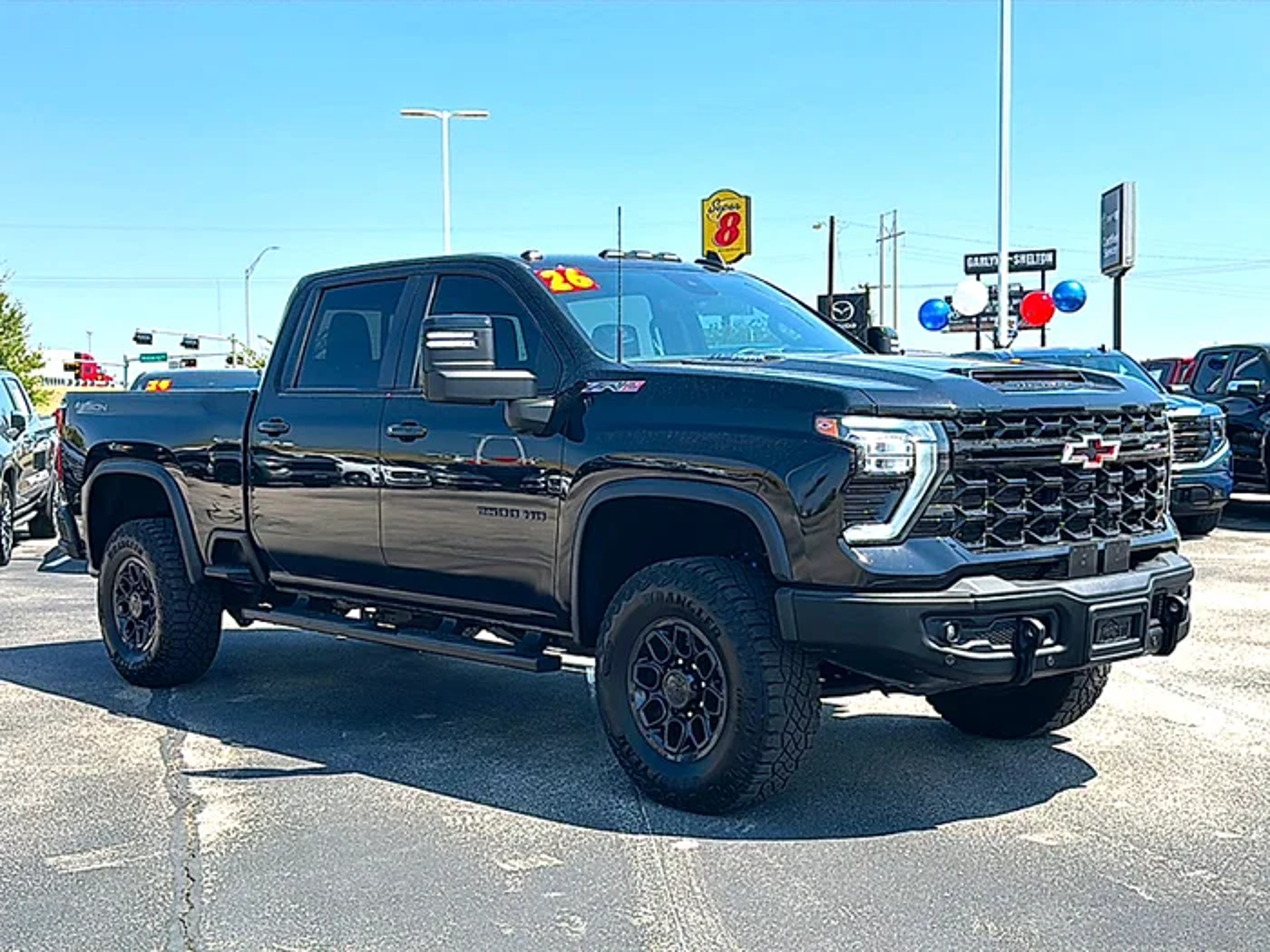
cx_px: 635
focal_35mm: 37
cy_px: 476
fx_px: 1357
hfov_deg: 50.1
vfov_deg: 38.7
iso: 80
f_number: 1.78
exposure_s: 1/3077
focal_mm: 6.86
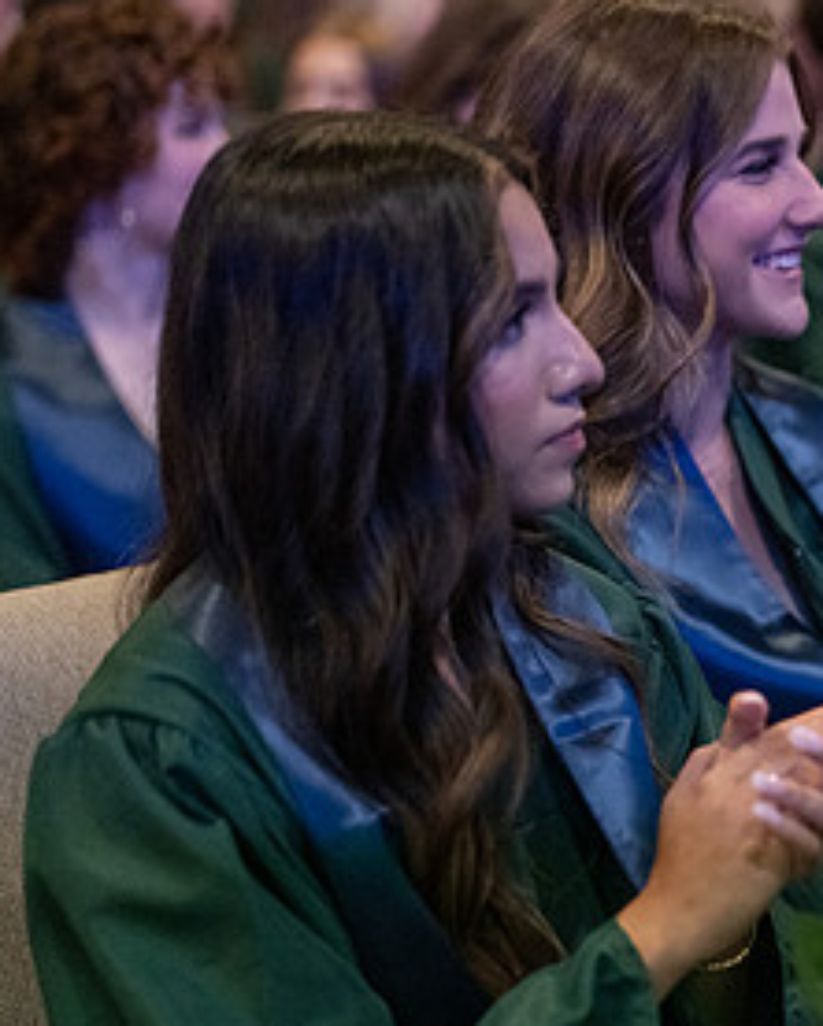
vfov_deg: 16.6
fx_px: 3528
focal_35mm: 116
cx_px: 1116
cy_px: 558
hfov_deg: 12.8
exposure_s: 1/320
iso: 3200
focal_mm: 50
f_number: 1.2
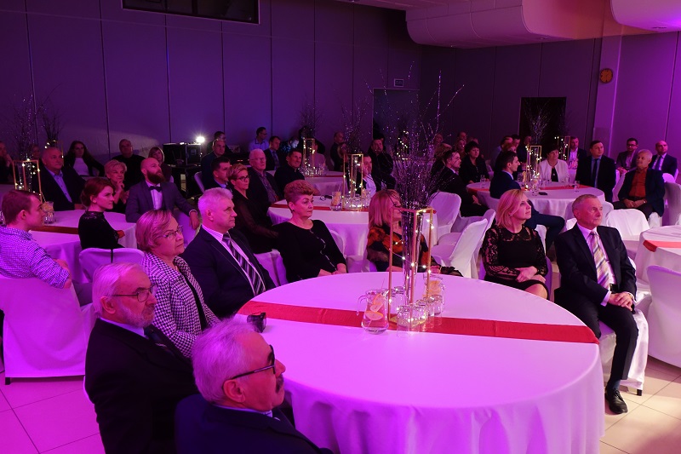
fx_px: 567
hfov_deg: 61.9
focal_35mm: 30
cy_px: 227
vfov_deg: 43.6
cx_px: 340
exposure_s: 1/10
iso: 800
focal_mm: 11.13
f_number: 2.8
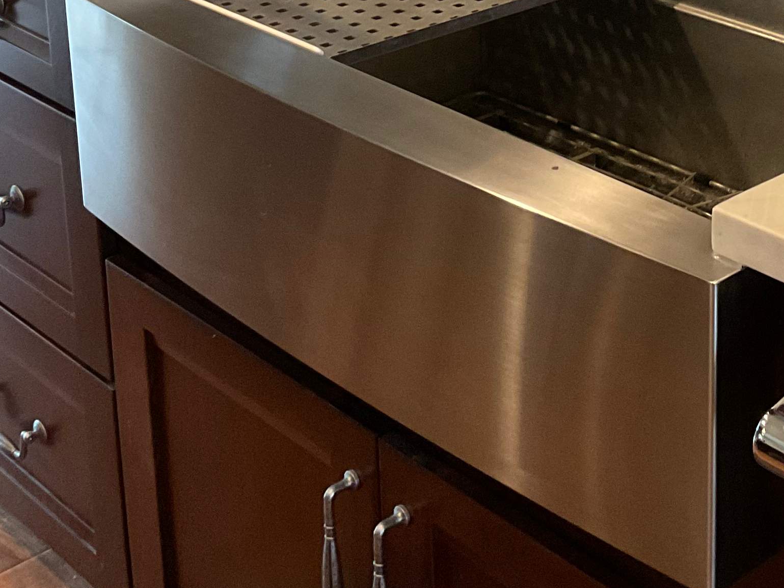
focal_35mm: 76
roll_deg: +1.0
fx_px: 1721
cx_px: 595
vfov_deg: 18.5
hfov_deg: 25.3
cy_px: -96
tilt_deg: -16.0
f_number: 1.8
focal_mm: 3
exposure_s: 1/40
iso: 200
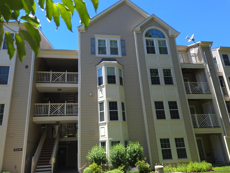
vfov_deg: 53.0
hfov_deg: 67.2
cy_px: 91
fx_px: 173
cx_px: 105
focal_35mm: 26
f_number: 1.8
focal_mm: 5.4
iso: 50
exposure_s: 1/722
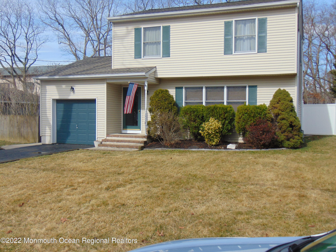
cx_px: 168
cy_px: 126
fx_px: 379
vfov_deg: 36.8
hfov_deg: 47.9
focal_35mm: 39
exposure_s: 1/800
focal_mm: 6.9
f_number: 3.3
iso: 80
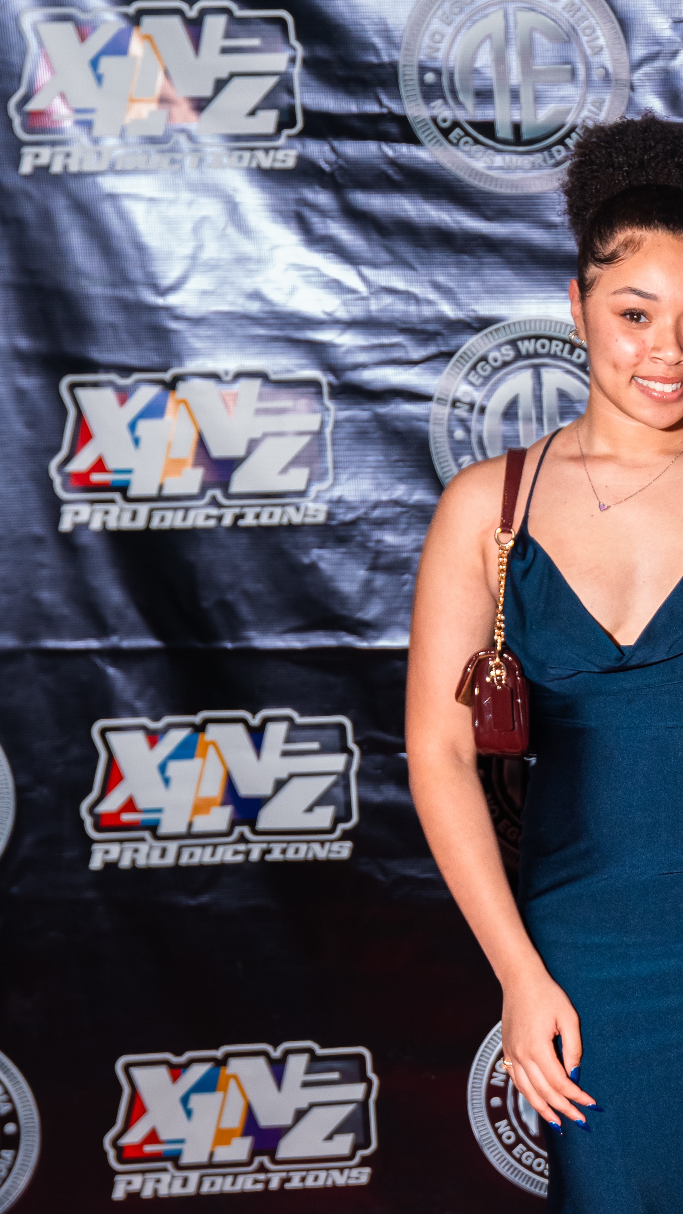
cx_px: 831
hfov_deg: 11.1
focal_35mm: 107
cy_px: 936
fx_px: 3446
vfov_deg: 19.8
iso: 1250
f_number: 2.8
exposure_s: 1/320
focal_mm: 45
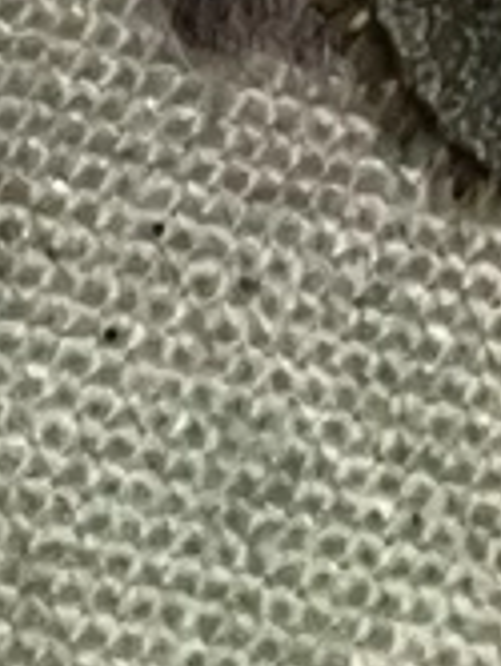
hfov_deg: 14.8
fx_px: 1925
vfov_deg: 17.1
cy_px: -413
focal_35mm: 100
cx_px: 287
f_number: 1.6
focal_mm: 5.1
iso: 32
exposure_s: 1/78
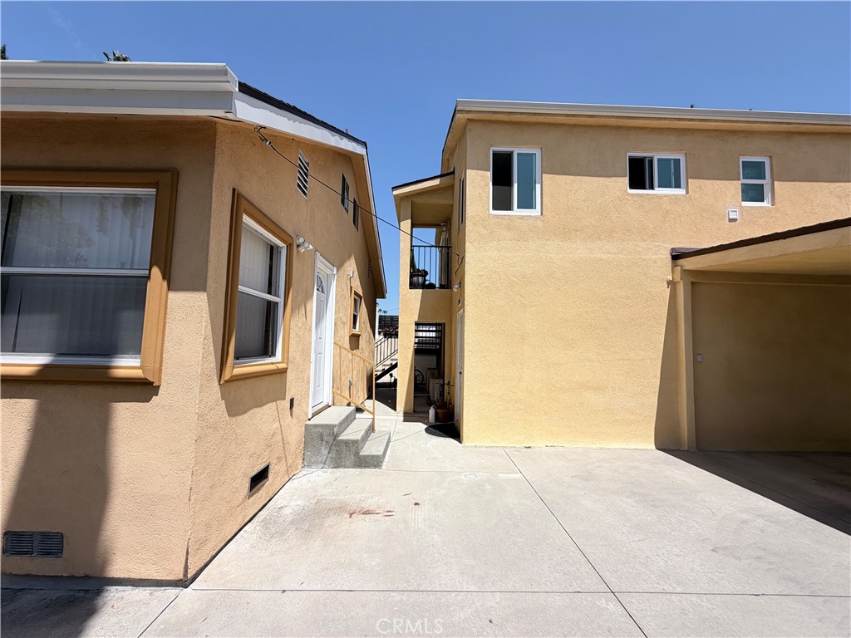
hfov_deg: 102.1
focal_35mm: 14
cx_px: 426
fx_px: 344
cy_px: 319
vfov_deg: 85.7
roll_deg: -0.6
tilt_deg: +4.3
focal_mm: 2.22
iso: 25
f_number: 2.2
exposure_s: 1/1235
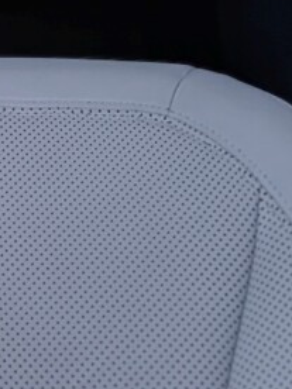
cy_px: -440
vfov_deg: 12.2
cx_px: -147
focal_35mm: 139
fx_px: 1563
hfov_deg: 10.3
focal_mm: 4.53
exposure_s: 1/50
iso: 168
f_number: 1.7
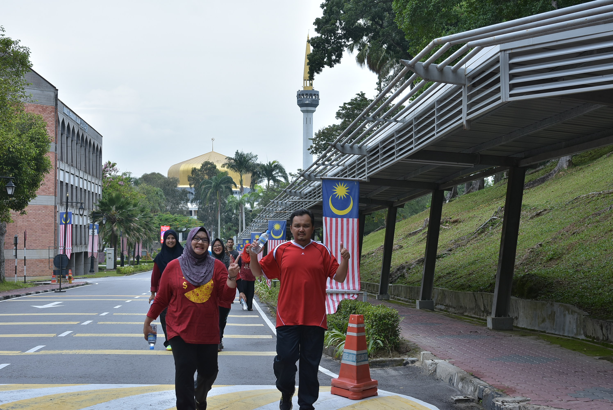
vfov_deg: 21.6
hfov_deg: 31.9
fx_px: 1074
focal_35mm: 63
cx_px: 306
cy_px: 205
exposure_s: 1/320
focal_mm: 42
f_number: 5.6
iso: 200
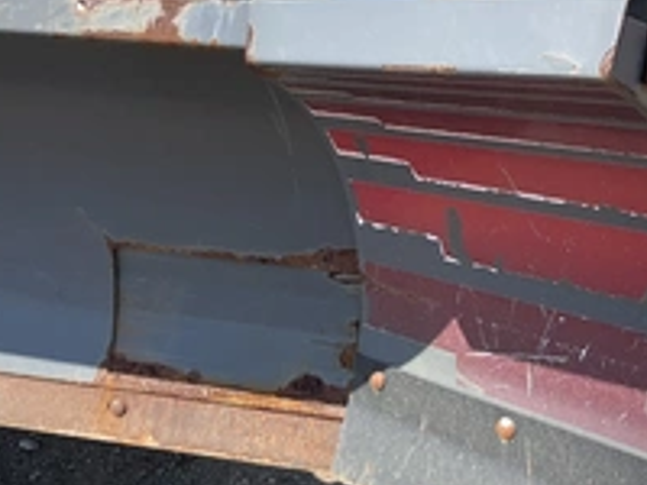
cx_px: 366
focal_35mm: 58
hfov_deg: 33.2
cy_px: 291
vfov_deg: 25.2
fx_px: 1084
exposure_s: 1/842
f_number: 1.8
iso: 25
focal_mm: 3
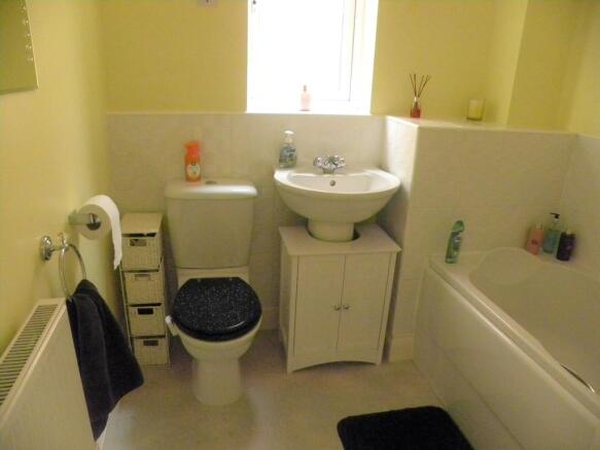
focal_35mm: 26
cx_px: 300
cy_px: 225
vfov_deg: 53.0
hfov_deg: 67.3
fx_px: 451
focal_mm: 4.6
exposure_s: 1/19.1
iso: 800
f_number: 2.8
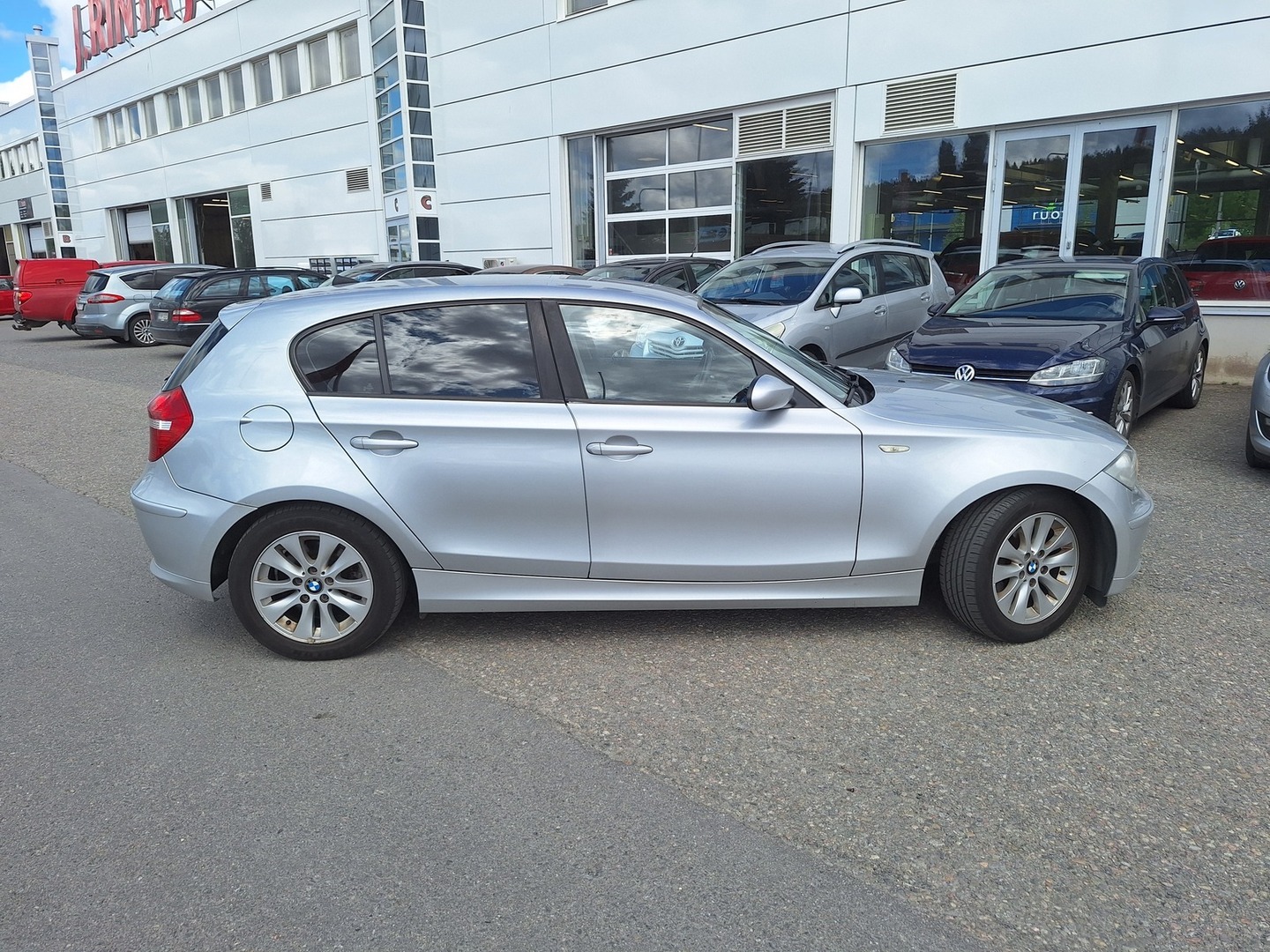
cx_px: 635
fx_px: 844
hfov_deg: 73.9
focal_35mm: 23
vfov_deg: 58.9
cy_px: 476
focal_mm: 5.54
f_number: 1.8
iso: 40
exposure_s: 1/1802
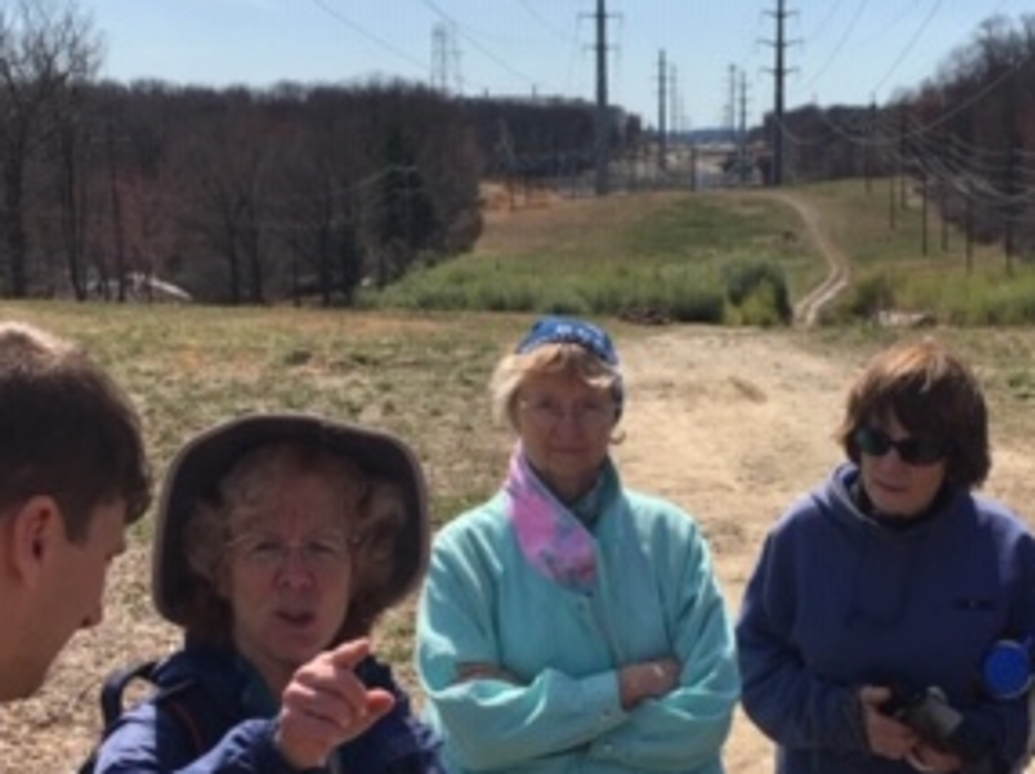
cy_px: 481
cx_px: 651
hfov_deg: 29.7
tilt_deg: -9.3
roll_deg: -1.4
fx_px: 1942
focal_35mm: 65
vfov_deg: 22.5
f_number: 2.2
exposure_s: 1/2653
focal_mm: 4.15
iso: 25
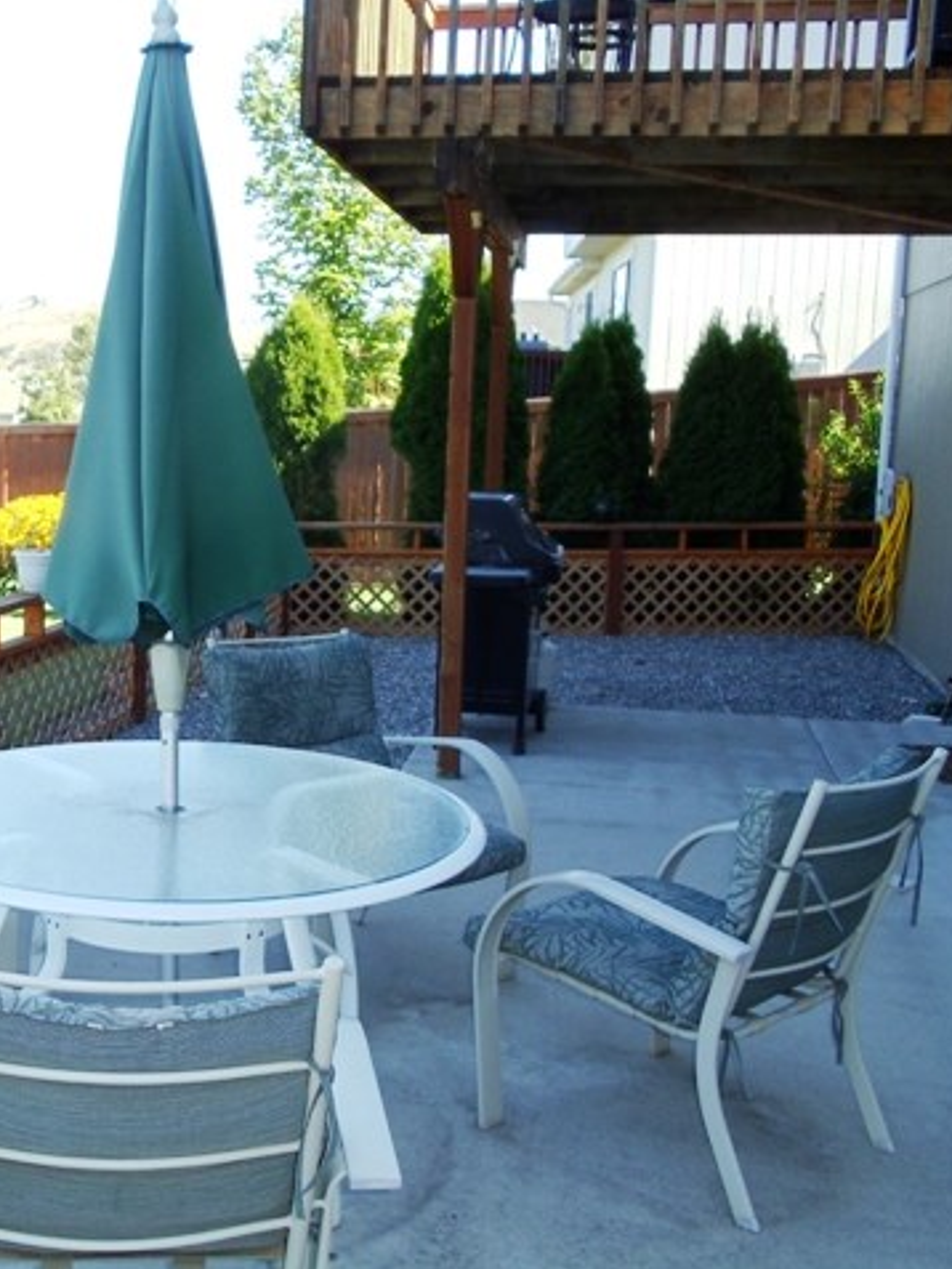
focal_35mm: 59
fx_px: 2163
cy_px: 636
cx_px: 202
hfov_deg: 24.5
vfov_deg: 32.7
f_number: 3.5
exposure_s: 1/100
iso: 100
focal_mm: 6
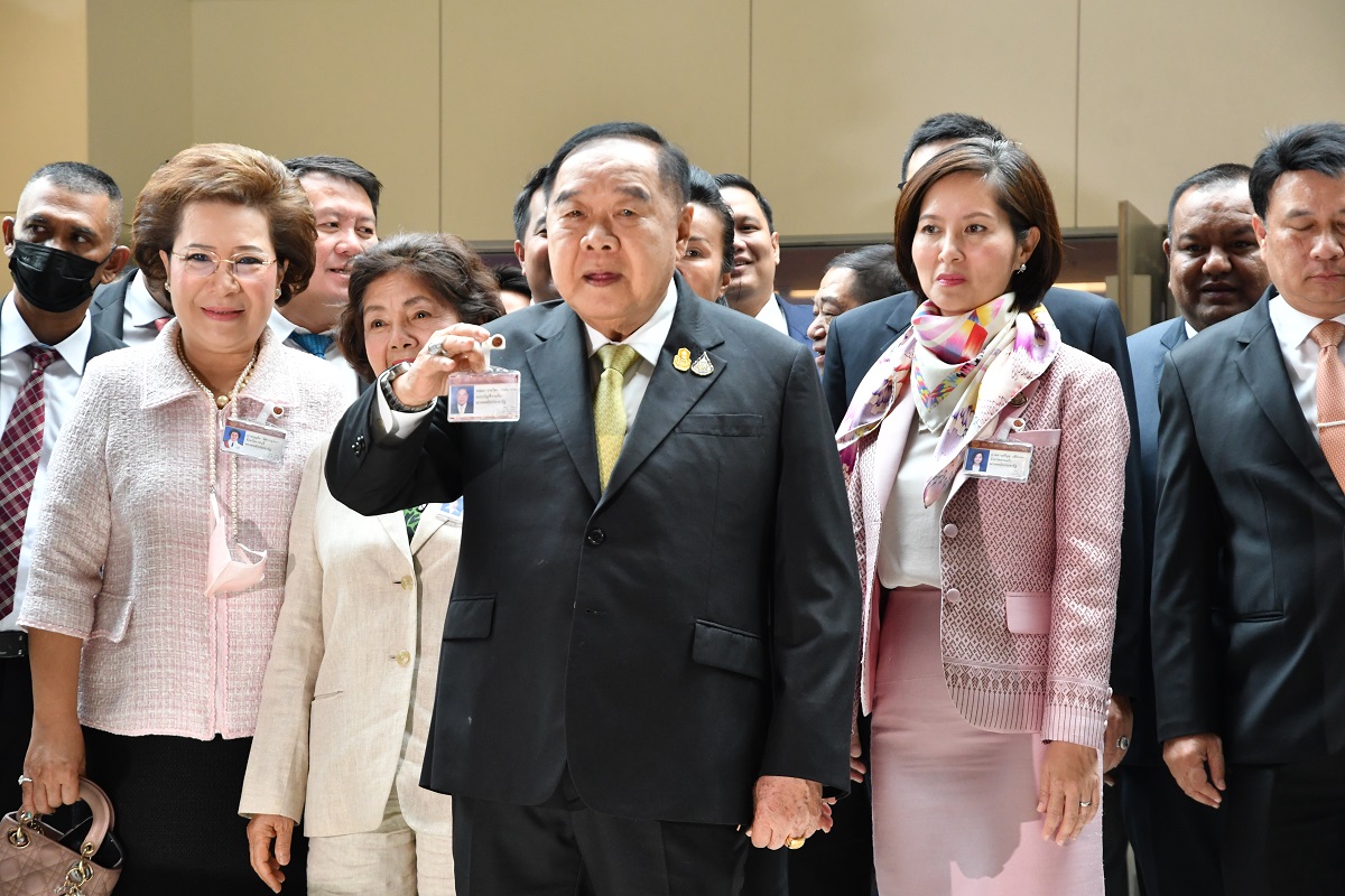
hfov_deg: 24.2
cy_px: 448
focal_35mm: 84
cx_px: 672
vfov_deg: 16.3
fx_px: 3138
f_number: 5.6
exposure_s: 1/200
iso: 1600
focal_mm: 56
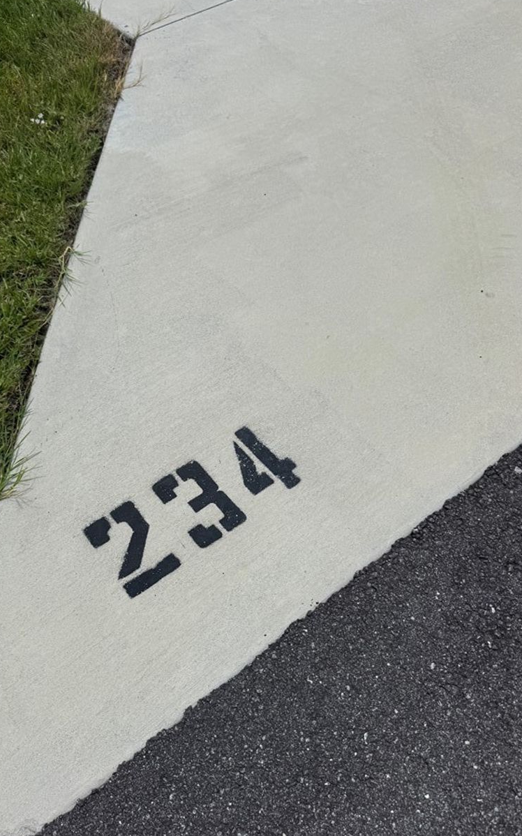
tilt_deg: -53.7
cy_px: 434
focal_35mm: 29
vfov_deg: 64.6
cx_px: 237
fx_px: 661
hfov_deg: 43.1
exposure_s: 1/7937
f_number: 1.78
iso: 80
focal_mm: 6.76
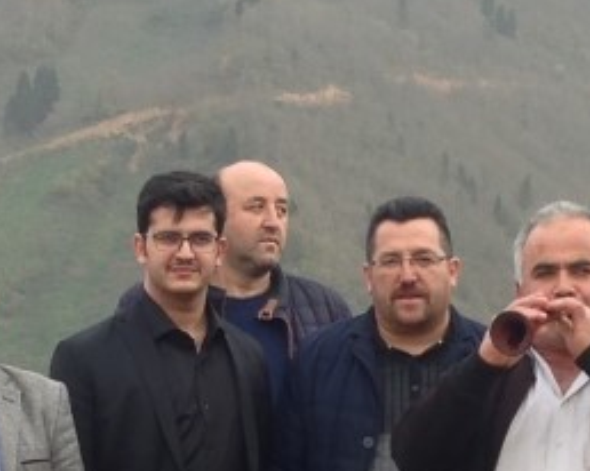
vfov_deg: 8.4
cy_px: 697
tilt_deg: -3.7
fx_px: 3141
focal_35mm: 180
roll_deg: -1.6
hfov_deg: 10.7
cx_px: 354
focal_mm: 4.12
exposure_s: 1/252
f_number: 2.4
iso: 50
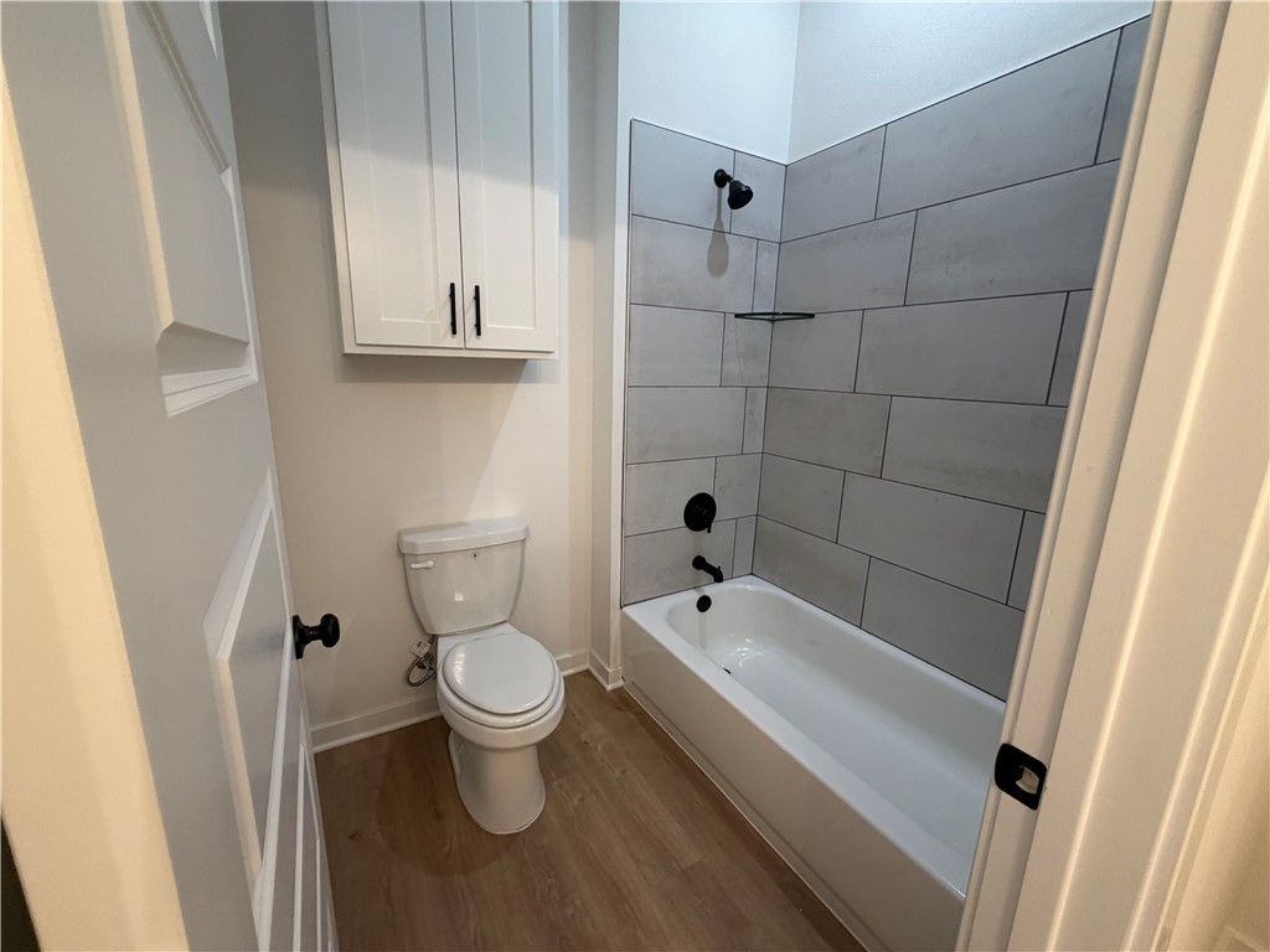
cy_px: 476
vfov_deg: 85.7
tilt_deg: -13.0
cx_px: 635
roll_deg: -0.3
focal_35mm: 14
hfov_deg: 102.1
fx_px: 514
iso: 200
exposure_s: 1/60
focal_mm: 2.22
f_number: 2.2
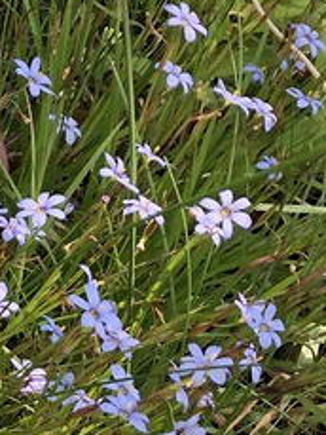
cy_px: 382
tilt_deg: -51.9
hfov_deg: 10.9
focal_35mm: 125
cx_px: -318
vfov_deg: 15.6
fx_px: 1568
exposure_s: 1/245
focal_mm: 3.99
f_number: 1.8
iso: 20
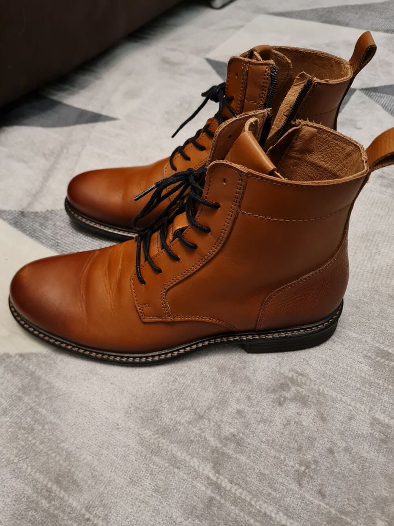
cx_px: 197
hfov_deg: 53.1
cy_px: 263
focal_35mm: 26
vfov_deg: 67.3
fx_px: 395
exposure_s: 1/25
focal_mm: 5.4
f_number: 1.8
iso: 640
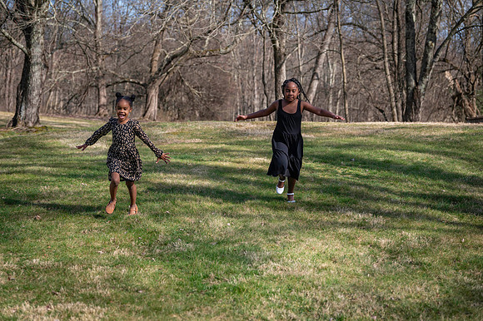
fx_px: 939
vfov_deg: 19.4
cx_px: 242
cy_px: 160
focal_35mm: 70
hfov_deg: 28.9
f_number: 4
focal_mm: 70
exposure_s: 1/1600
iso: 250
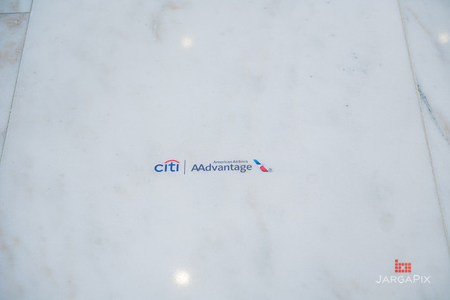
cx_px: 225
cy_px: 150
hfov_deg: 33.4
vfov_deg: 22.6
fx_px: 750
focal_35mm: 60
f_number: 4
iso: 800
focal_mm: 60
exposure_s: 1/1250
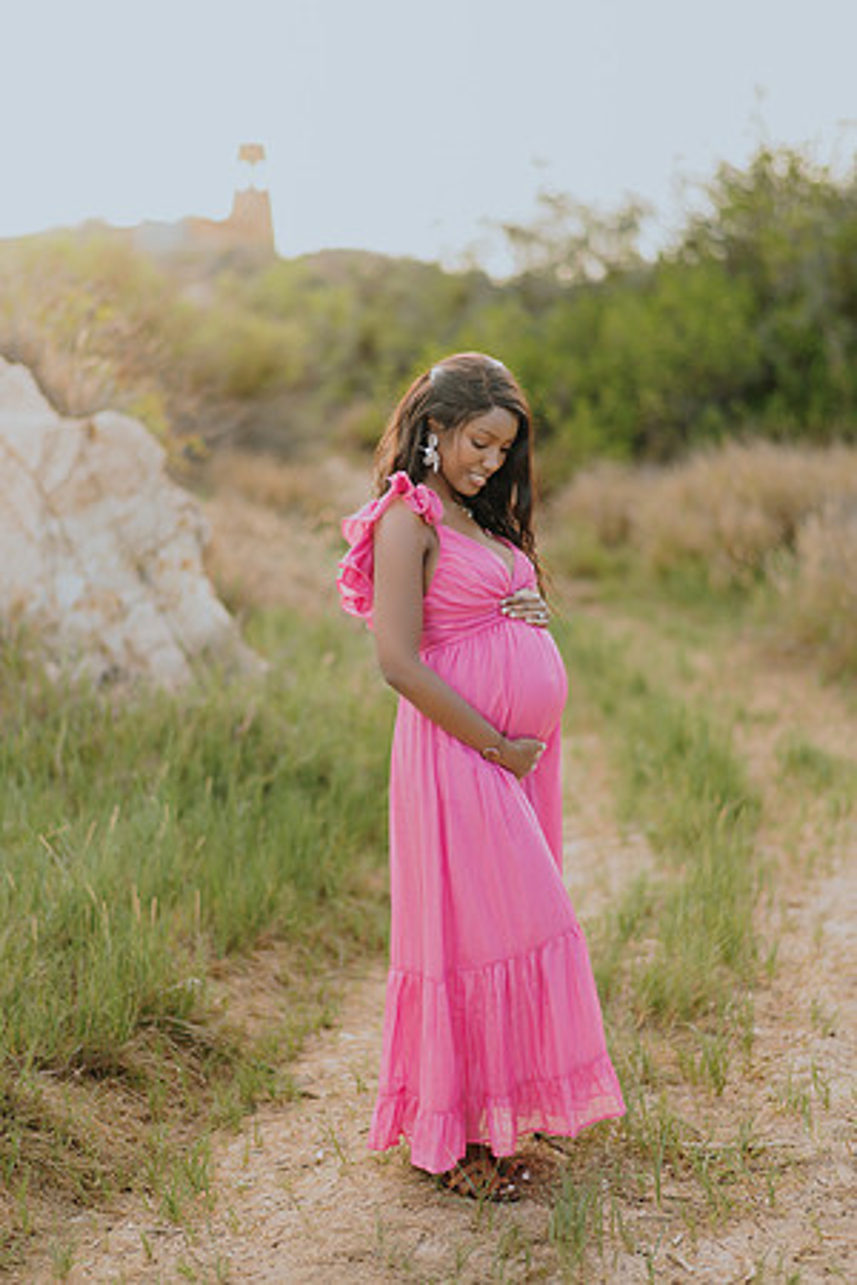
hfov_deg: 23.4
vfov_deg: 34.5
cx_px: 428
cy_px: 642
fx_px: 2071
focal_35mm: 58
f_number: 1.4
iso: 50
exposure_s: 1/640
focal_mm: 58
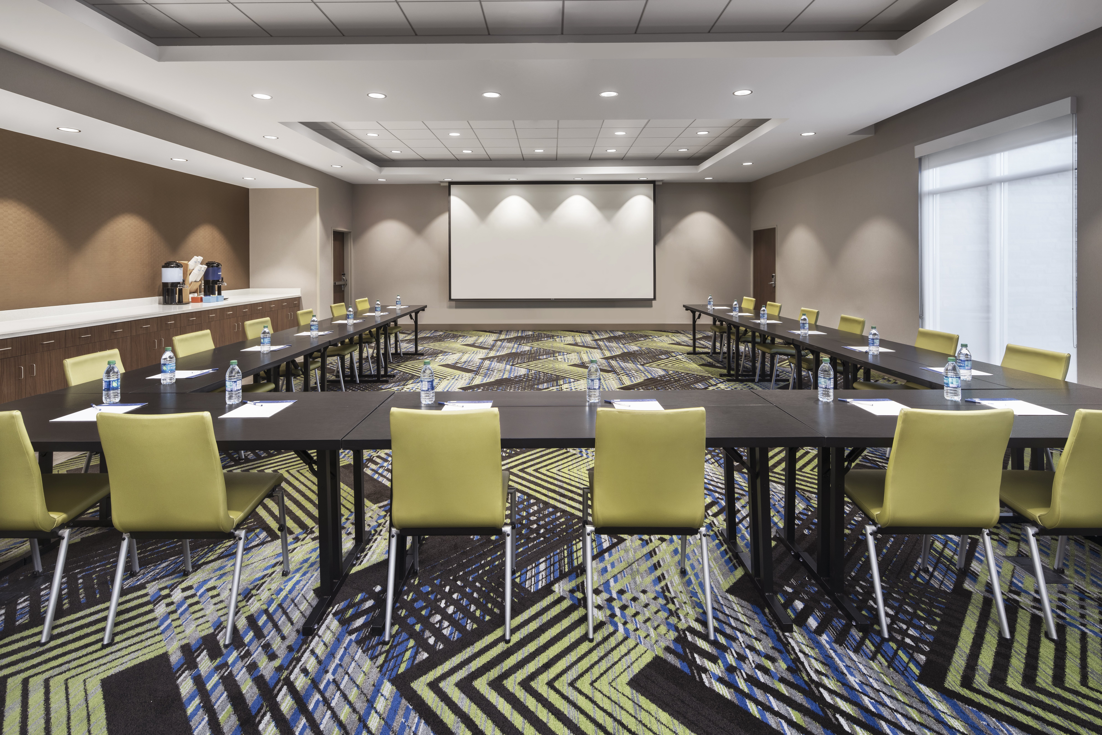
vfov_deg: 70.5
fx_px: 520
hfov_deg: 93.3
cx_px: 551
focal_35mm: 17
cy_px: 368
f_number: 11
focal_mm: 17
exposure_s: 1/2
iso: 320
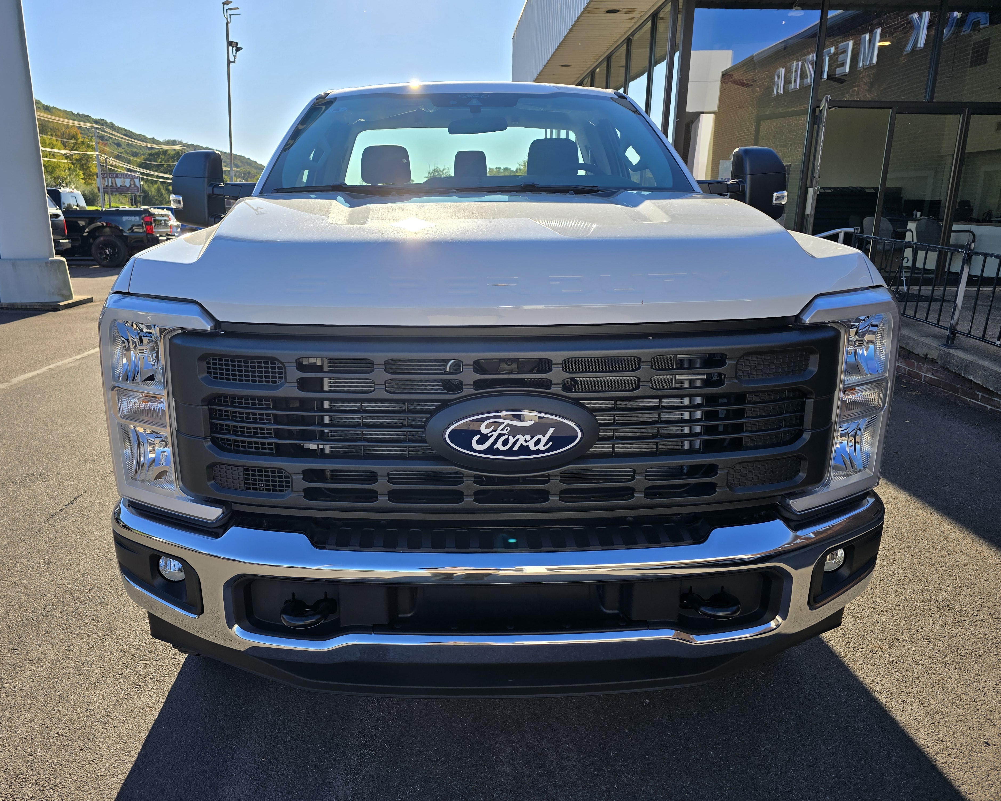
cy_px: 400
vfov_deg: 58.8
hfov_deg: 70.3
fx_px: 711
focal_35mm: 24
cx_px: 478
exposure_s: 1/640
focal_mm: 6.3
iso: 12
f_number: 1.7
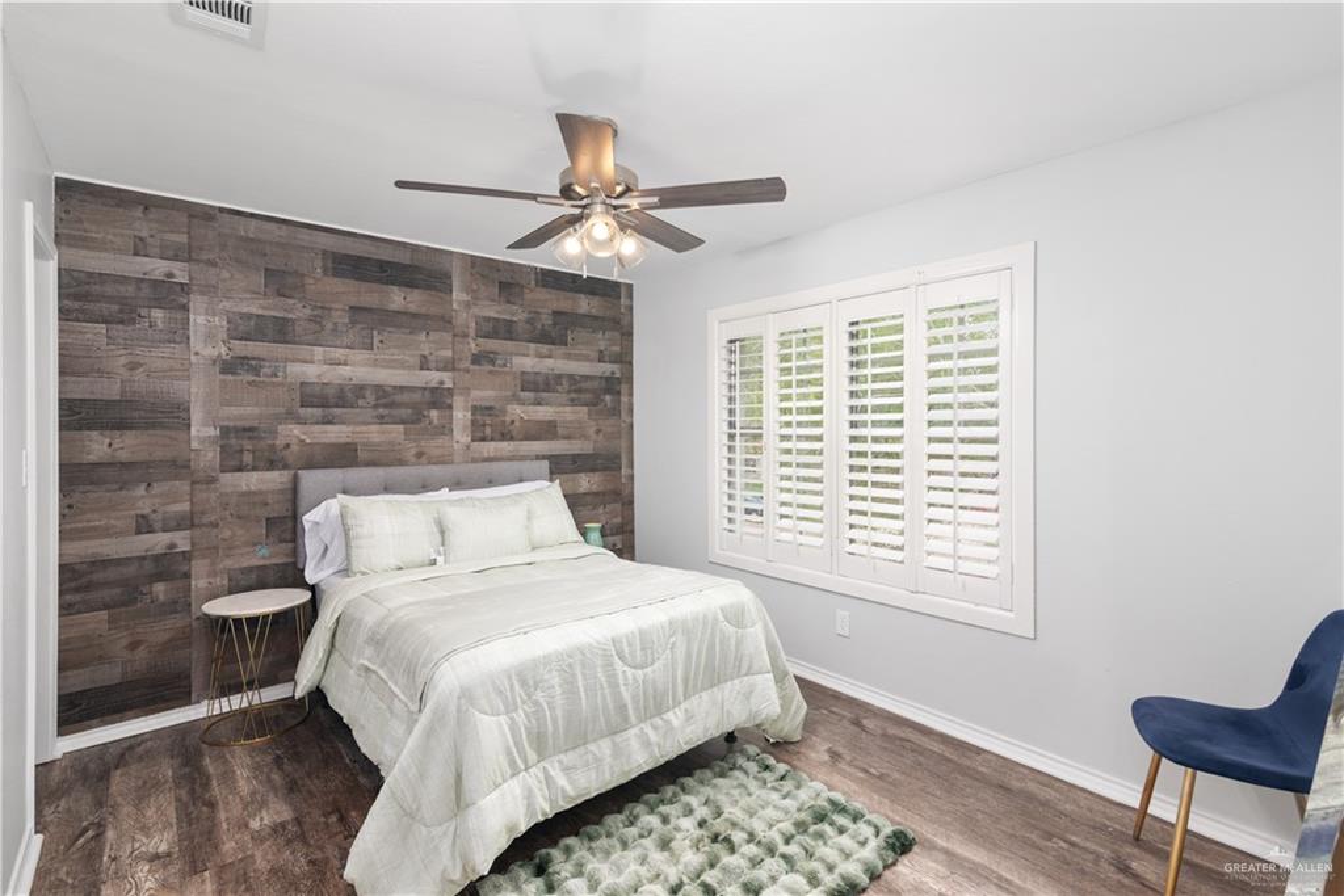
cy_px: 448
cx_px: 672
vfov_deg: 73.8
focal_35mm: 16
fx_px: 597
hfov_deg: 96.7
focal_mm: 16
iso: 320
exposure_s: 1/5
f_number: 7.1
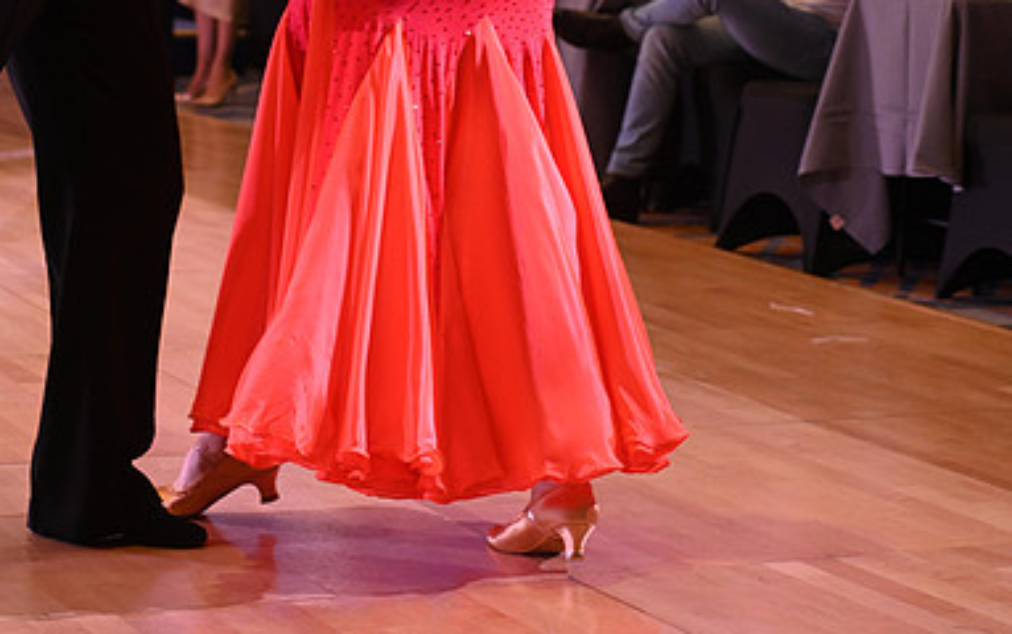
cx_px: 509
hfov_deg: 19.3
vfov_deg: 11.9
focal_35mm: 108
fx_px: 2981
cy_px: -106
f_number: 4.5
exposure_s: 1/200
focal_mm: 70
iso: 1600
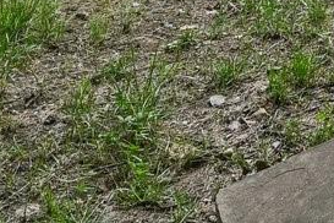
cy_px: -606
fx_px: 974
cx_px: 932
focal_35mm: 105
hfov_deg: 12.2
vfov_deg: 8.5
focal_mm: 14
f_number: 8
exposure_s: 1/50
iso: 100
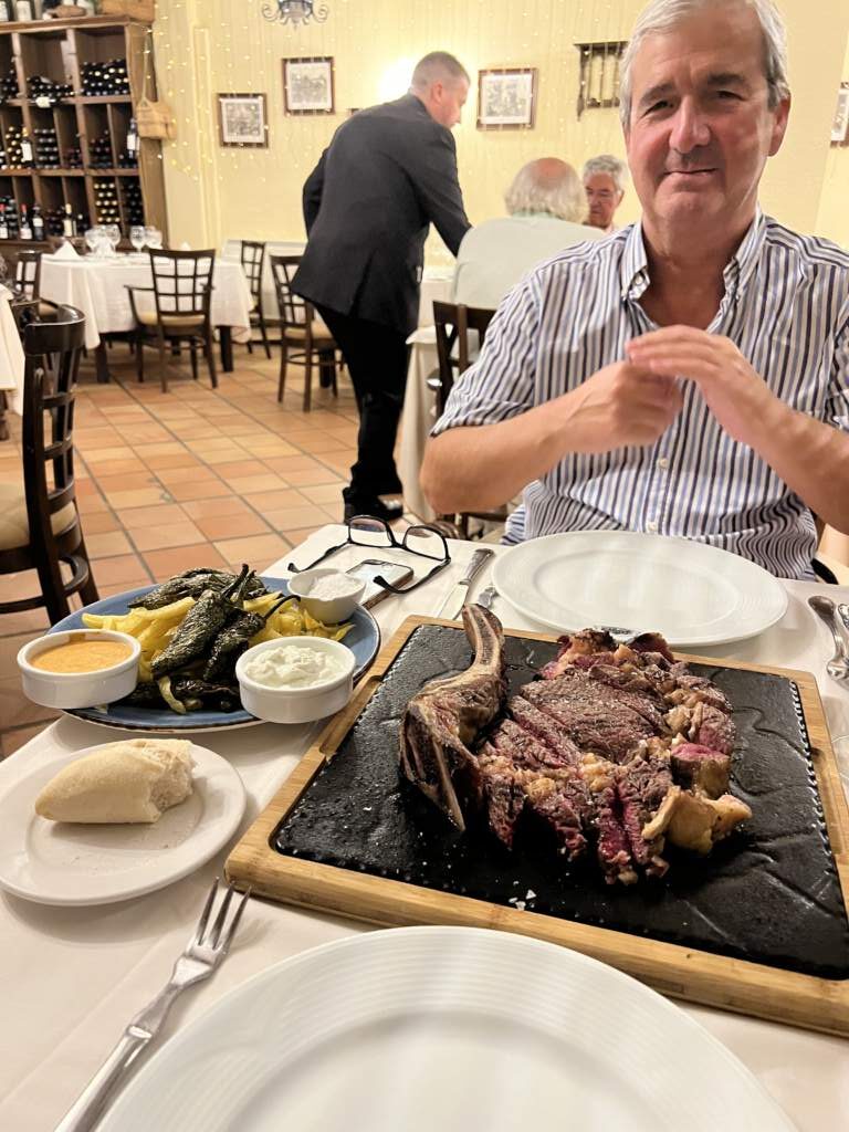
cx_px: 424
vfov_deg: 67.3
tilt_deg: -21.5
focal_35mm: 26
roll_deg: -0.3
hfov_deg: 53.1
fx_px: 850
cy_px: 566
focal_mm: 5.7
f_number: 1.5
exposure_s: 1/33
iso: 400
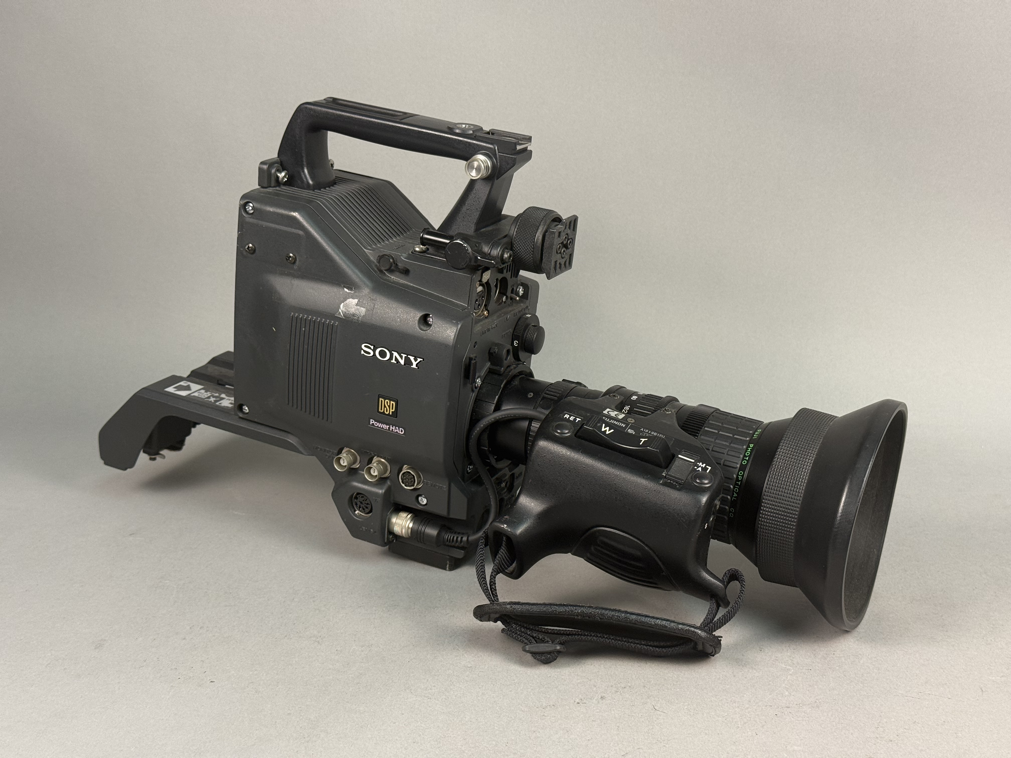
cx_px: 506
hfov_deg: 39.7
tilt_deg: -17.4
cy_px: 379
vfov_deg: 30.3
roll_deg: +1.6
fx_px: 1402
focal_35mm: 48
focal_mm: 6.76
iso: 80
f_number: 1.78
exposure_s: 1/60
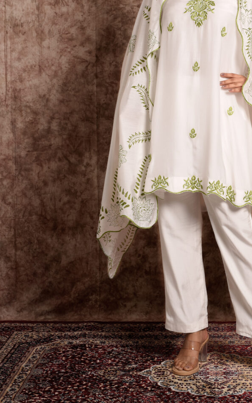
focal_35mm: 80
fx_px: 879
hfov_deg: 16.2
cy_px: 117
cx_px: 202
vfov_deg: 25.6
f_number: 11
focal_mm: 50
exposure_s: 1/125
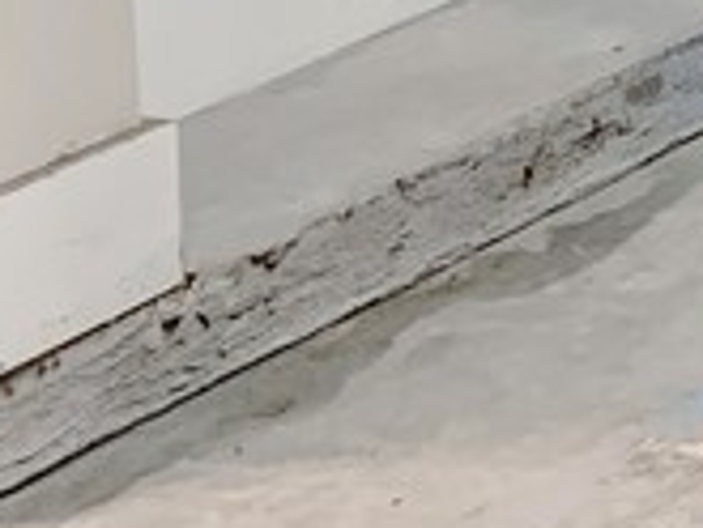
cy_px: -790
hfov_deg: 10.2
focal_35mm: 161
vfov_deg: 8.4
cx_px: 1851
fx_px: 3272
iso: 25
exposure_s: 1/5
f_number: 1.8
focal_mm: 4.3
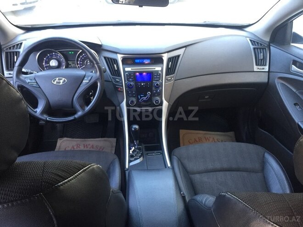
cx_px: 152
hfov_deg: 61.7
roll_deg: +0.0
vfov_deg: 48.2
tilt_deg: -29.0
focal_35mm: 29
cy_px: 114
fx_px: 254
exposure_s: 1/33
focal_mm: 4.15
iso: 80
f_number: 2.2
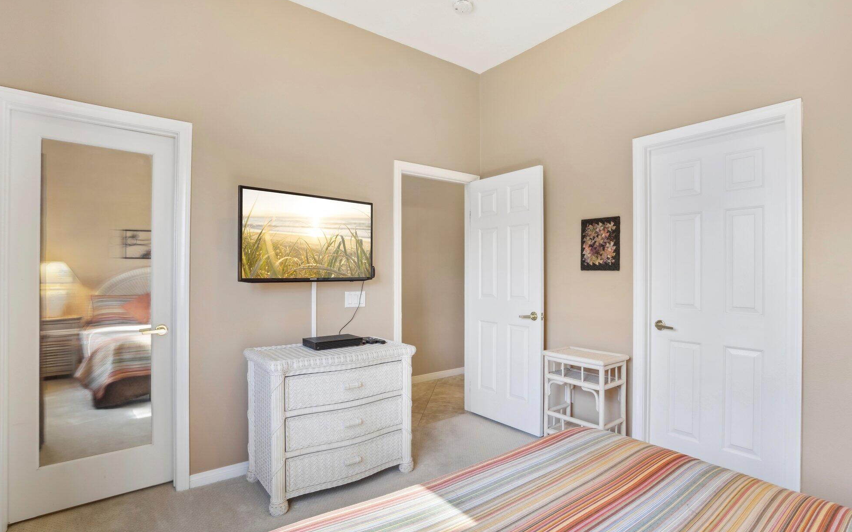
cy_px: 277
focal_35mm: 17
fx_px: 395
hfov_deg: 94.3
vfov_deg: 68.0
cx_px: 434
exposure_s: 1/30
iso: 400
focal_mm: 16
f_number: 8
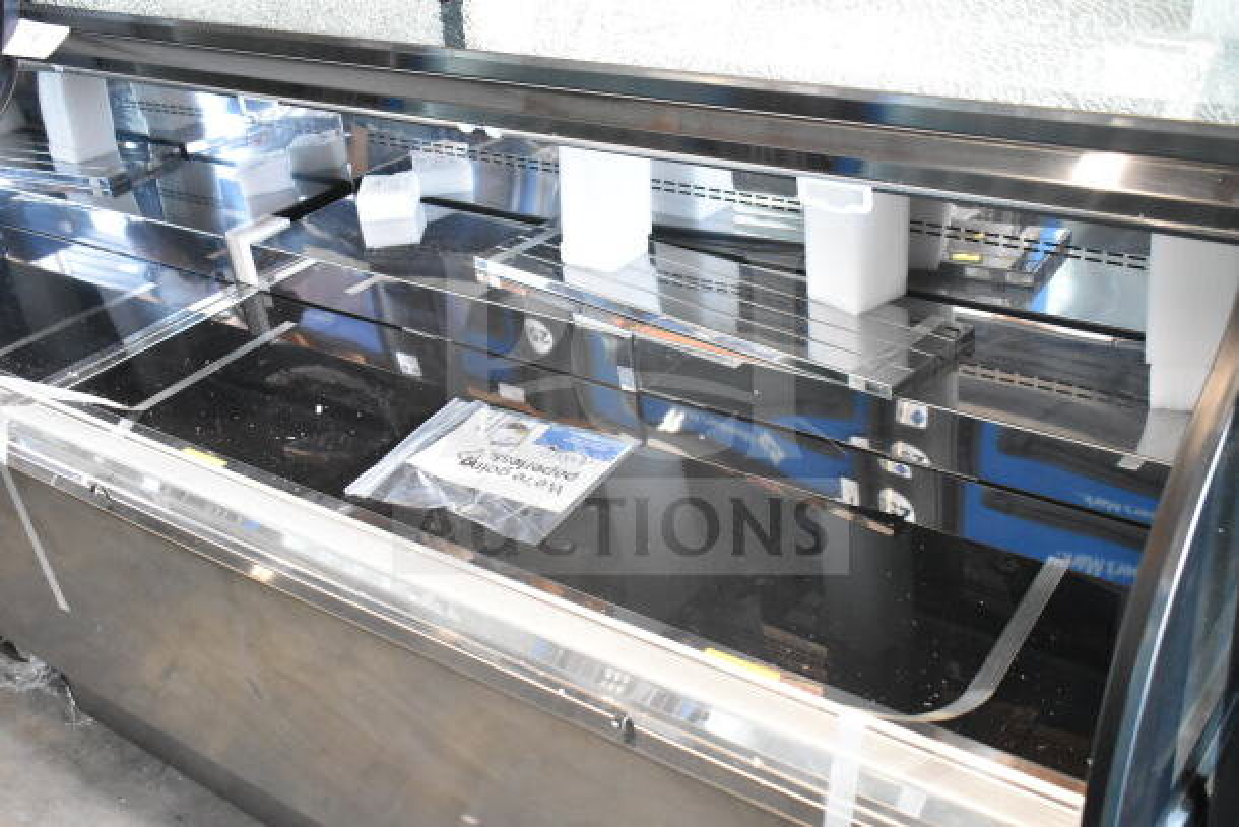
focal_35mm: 40
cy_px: 414
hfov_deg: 47.9
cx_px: 620
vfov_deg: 33.0
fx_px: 1394
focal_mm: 27
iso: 5600
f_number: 4
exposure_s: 1/40
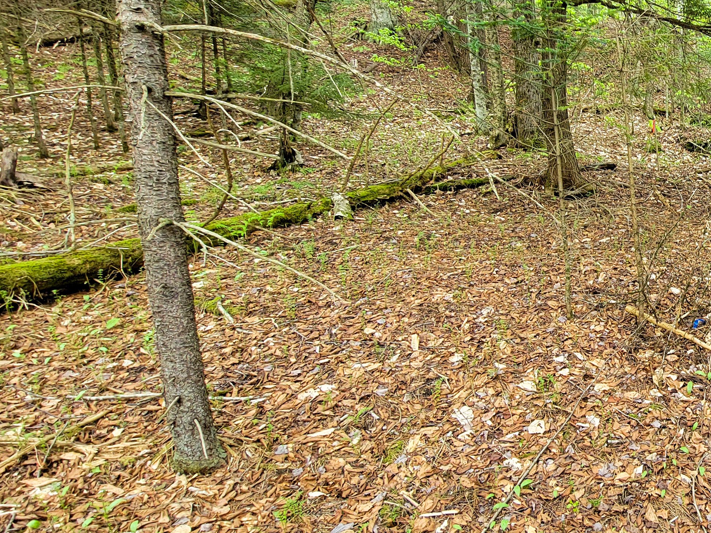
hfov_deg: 50.8
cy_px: 234
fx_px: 555
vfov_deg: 51.2
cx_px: 731
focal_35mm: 27
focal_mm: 2.2
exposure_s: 1/60
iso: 80
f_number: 2.2
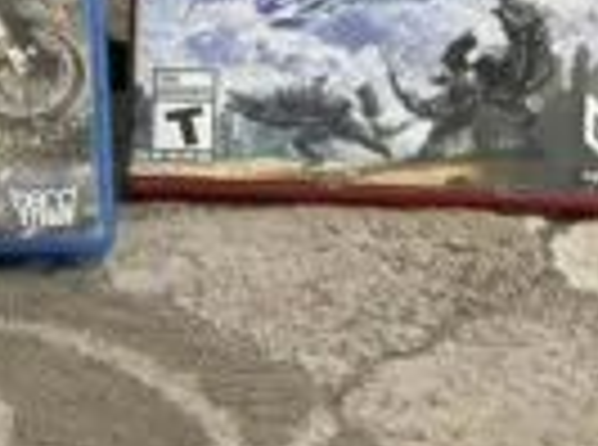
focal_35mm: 140
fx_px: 2412
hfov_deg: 13.6
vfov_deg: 10.3
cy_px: -140
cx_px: -175
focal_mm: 3
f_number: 1.8
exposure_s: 1/30
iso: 400
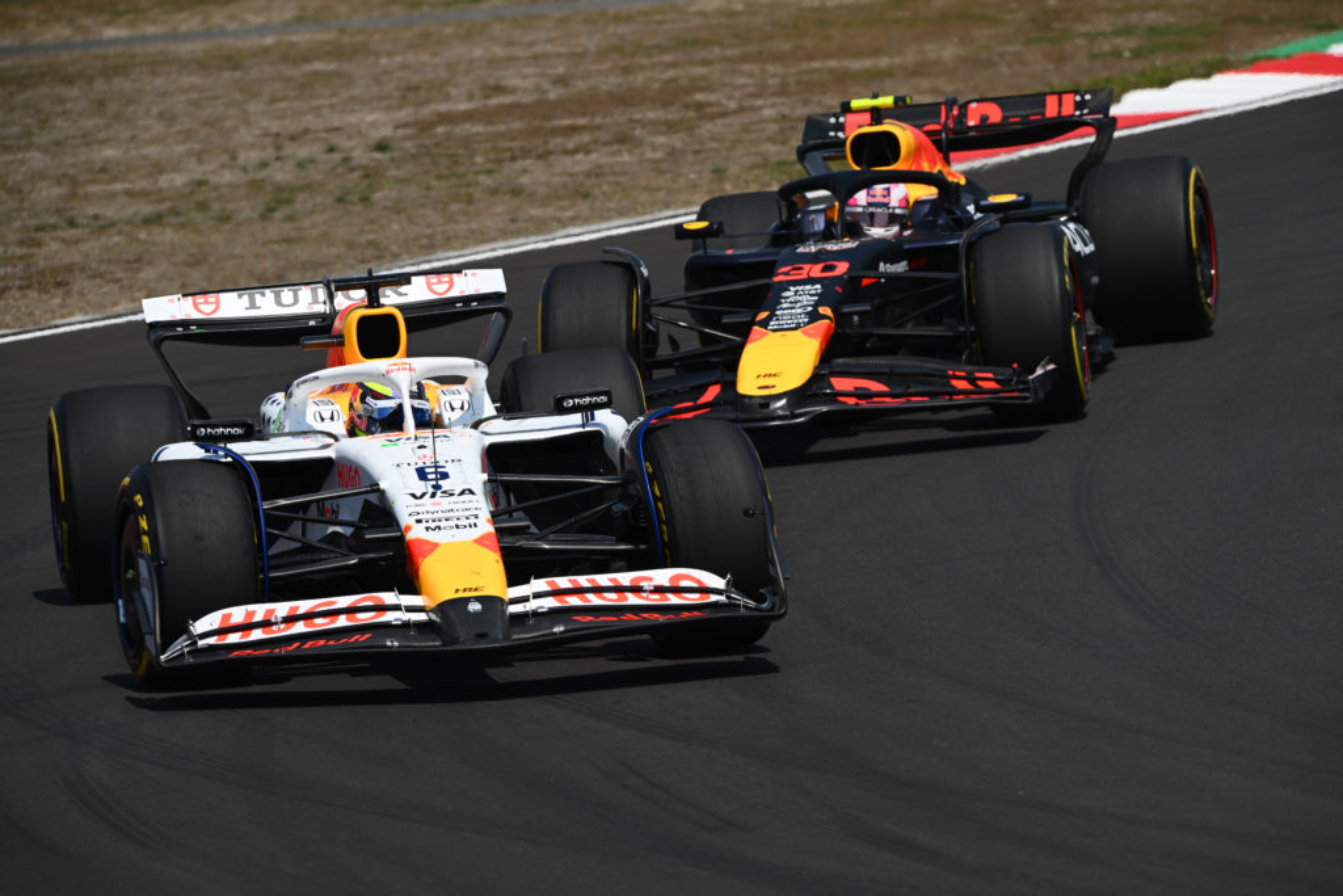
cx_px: 672
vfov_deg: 3.4
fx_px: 14923
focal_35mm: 400
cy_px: 448
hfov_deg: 5.2
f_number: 9
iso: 400
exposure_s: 1/2500
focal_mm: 400
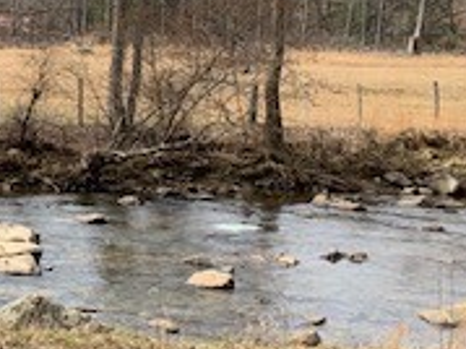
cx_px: -310
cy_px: 146
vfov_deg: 15.9
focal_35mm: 93
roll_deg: +0.0
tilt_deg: -5.7
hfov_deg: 17.9
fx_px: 1251
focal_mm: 4.25
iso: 25
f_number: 1.8
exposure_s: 1/962
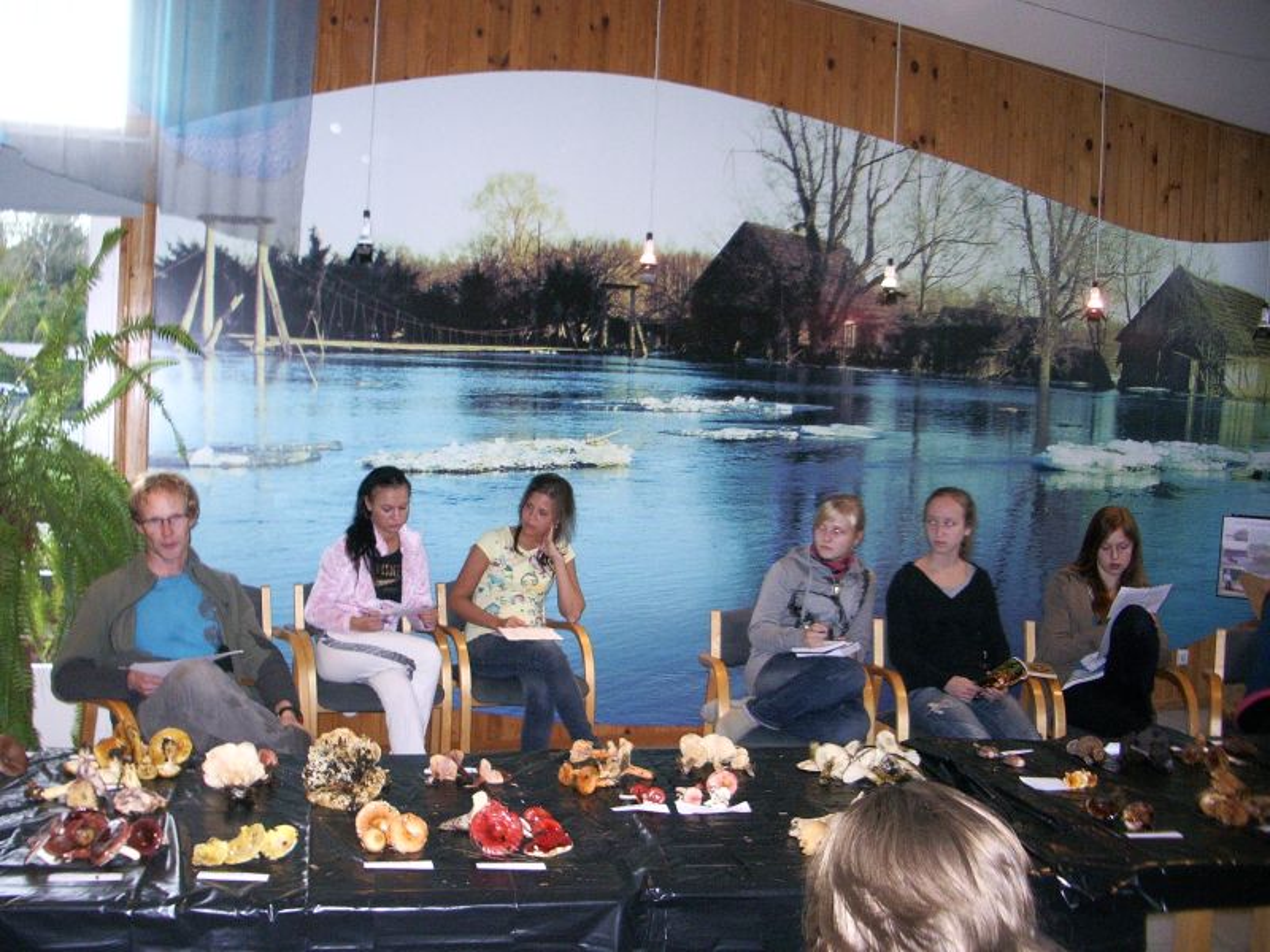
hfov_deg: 52.6
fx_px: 1284
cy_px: 476
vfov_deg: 40.7
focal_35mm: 35
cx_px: 635
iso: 200
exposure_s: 1/40
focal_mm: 5.8
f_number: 2.6
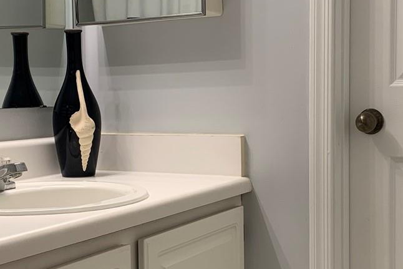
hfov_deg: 30.1
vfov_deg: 20.3
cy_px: 149
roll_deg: +0.8
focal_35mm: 67
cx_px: 200
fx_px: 750
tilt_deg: -4.9
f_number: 1.8
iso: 50
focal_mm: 4.25
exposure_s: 1/60
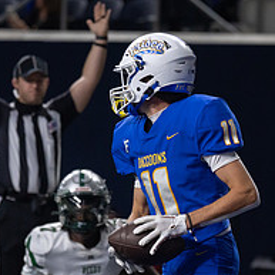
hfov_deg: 4.2
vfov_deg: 4.2
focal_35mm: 417
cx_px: 165
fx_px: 3748
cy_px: 215
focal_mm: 128
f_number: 2.8
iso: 1000
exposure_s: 1/1000
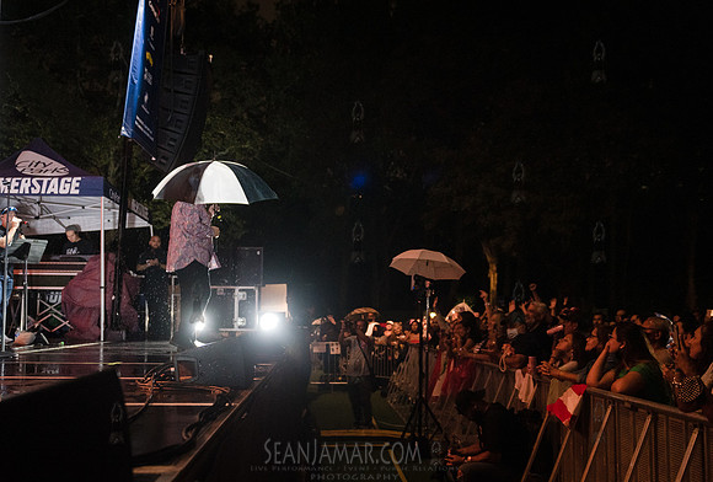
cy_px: 251
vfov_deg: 37.3
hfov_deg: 53.0
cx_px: 312
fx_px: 713
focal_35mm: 36
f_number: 3.2
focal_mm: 32
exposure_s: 1/160
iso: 3200
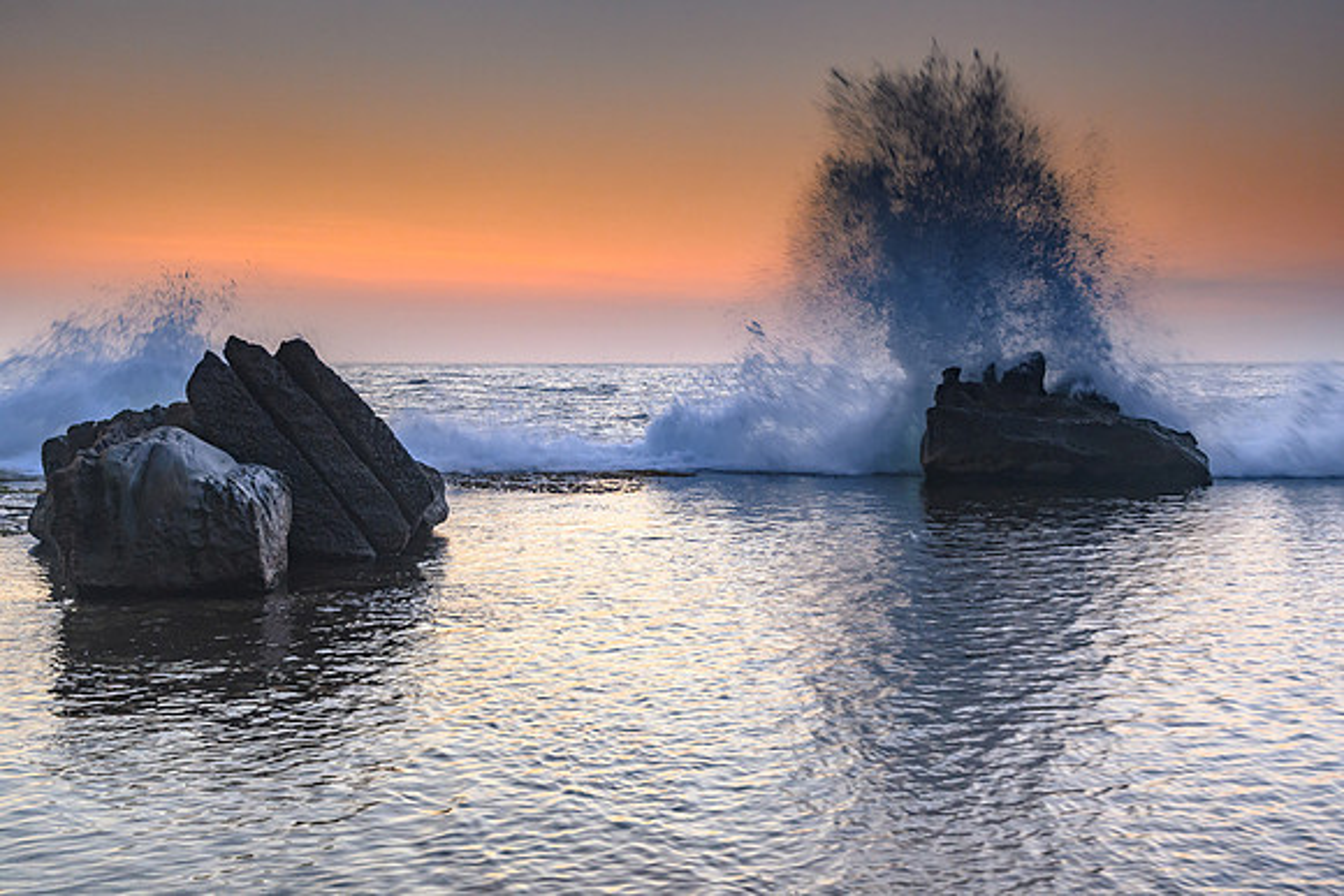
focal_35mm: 43
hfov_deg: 45.6
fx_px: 1597
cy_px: 448
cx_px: 672
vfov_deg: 31.4
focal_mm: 28
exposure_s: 1/25
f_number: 5
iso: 640
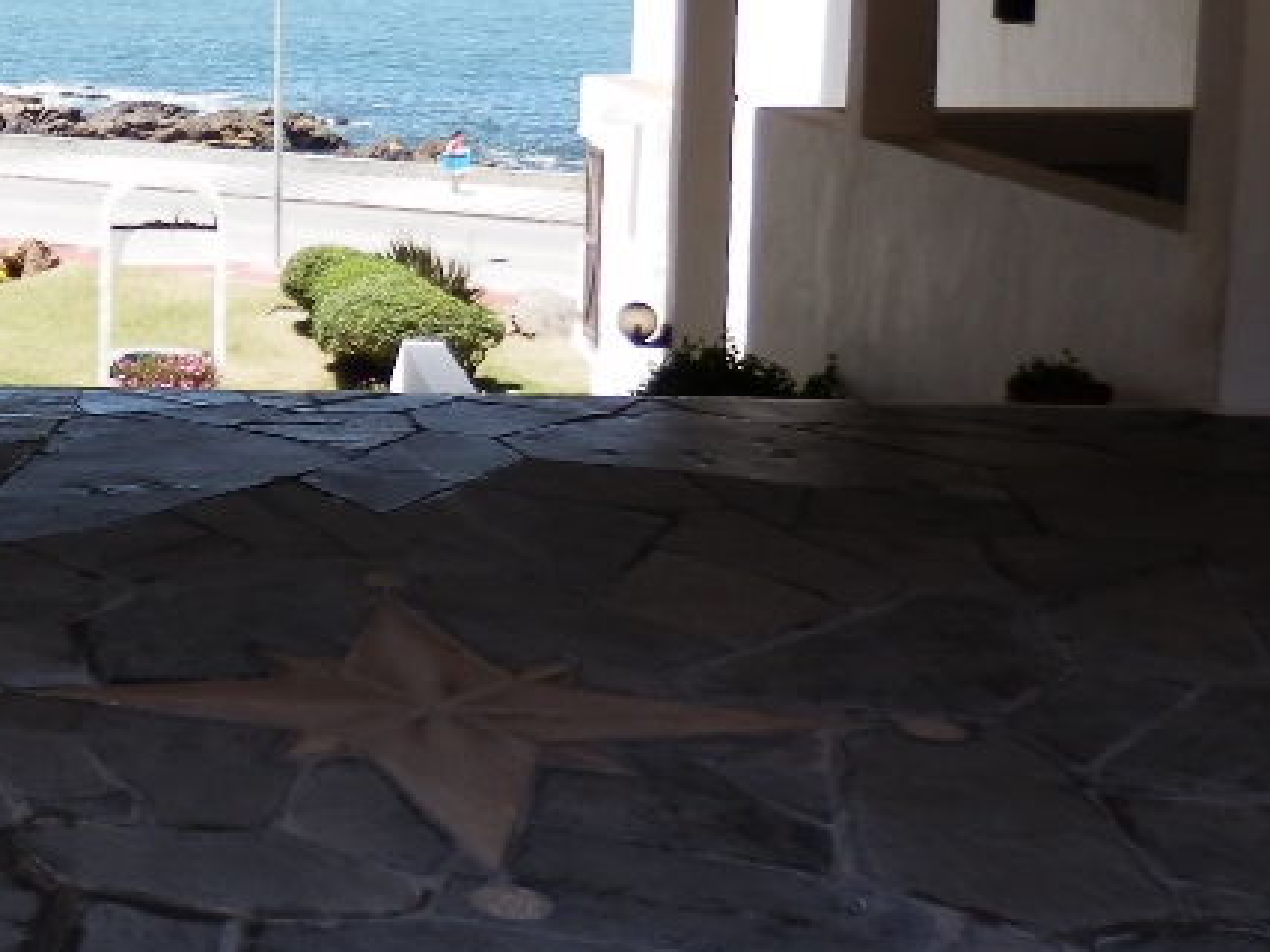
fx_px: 2201
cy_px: 181
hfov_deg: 28.3
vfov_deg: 24.0
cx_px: -226
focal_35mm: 60
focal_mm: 4.5
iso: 80
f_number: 3
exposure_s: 1/500
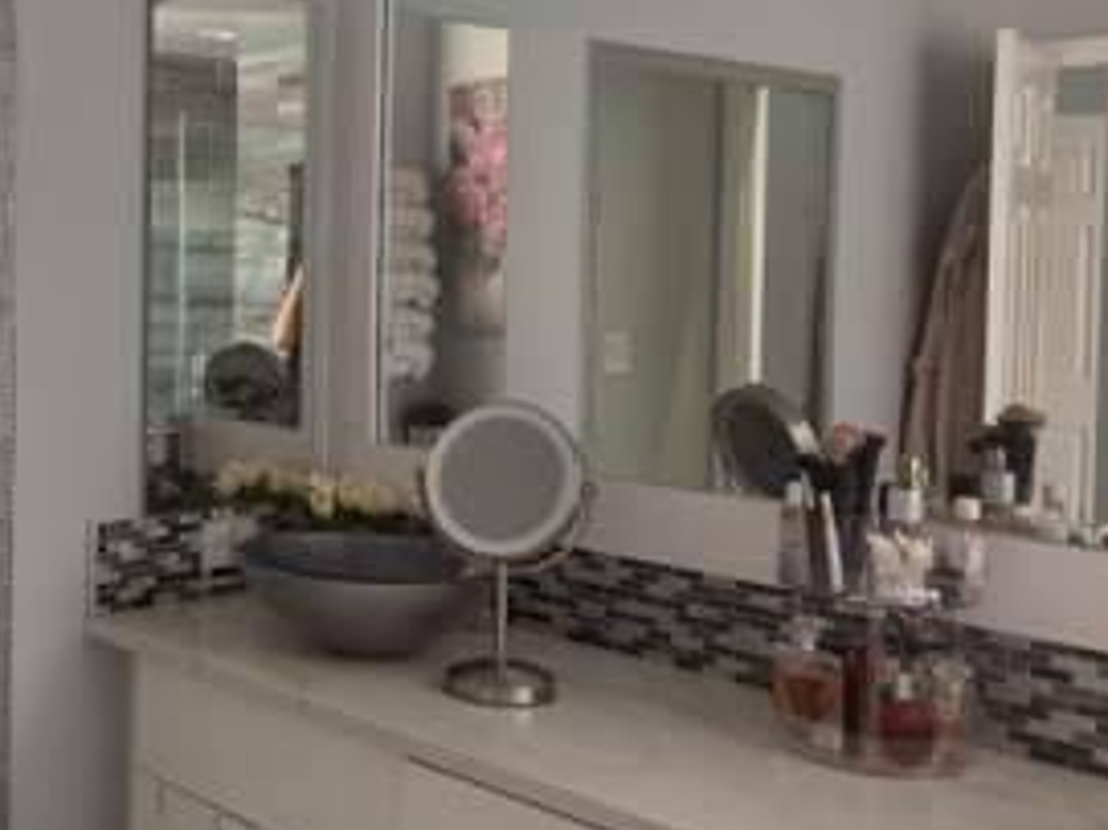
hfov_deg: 39.2
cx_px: 180
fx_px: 1472
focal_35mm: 46
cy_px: 305
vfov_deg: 31.3
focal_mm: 5.96
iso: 125
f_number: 1.6
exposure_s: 1/60
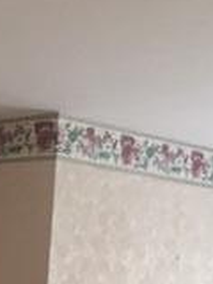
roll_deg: -0.7
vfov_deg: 14.7
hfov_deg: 12.3
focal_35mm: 116
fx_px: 952
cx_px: -83
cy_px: 527
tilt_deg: -12.5
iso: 250
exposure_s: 1/17
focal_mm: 4.15
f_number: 2.2
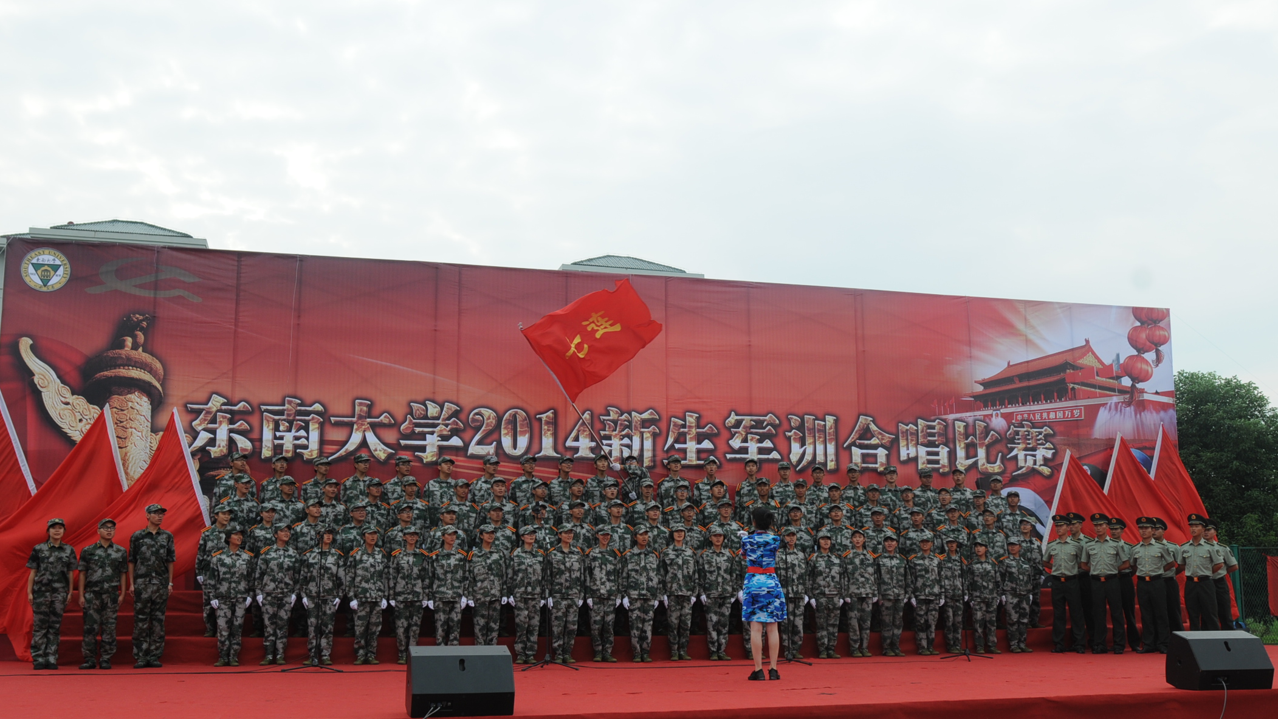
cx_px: 631
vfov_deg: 36.6
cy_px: 419
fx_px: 1084
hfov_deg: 61.0
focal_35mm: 32
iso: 200
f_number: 6.3
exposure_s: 1/160
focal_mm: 20
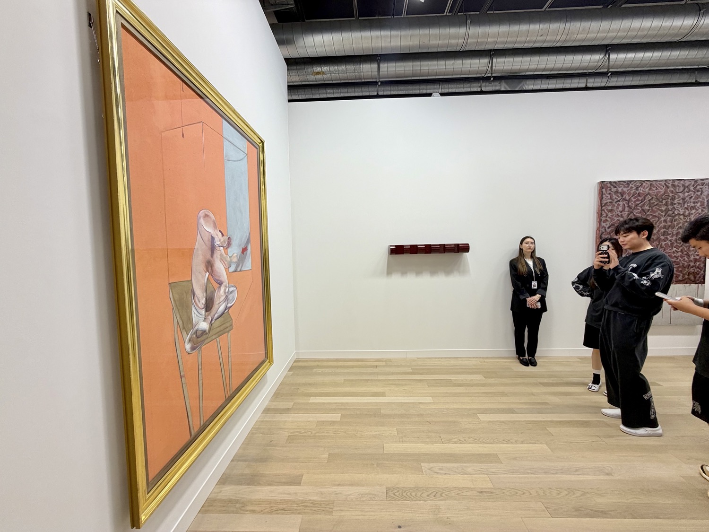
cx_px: 354
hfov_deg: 102.1
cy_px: 266
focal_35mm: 14
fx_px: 287
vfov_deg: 85.7
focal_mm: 2.22
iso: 80
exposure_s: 1/81
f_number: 2.2
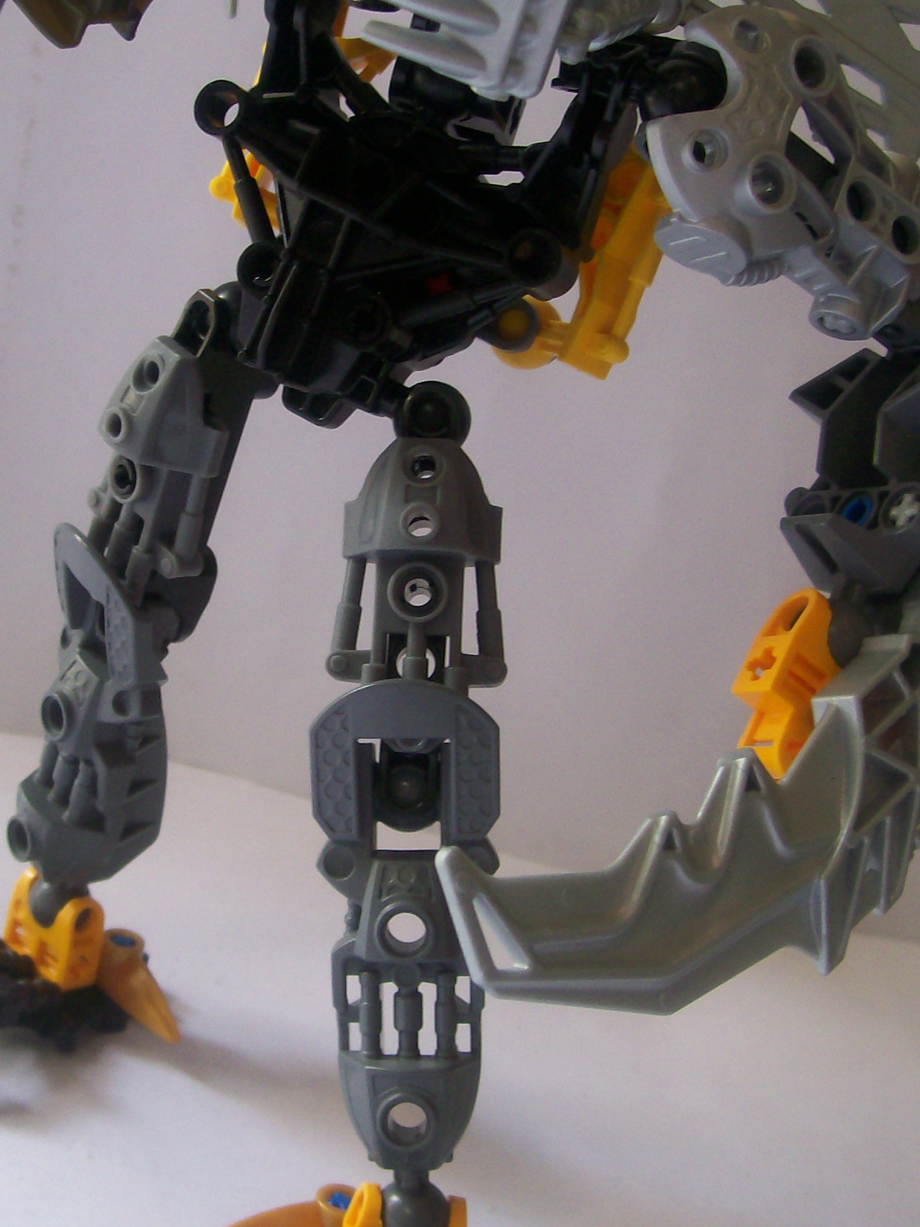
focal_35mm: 55
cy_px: 619
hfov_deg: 26.3
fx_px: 1949
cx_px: 249
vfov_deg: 34.9
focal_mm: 6
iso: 80
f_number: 2.7
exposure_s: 1/64.1
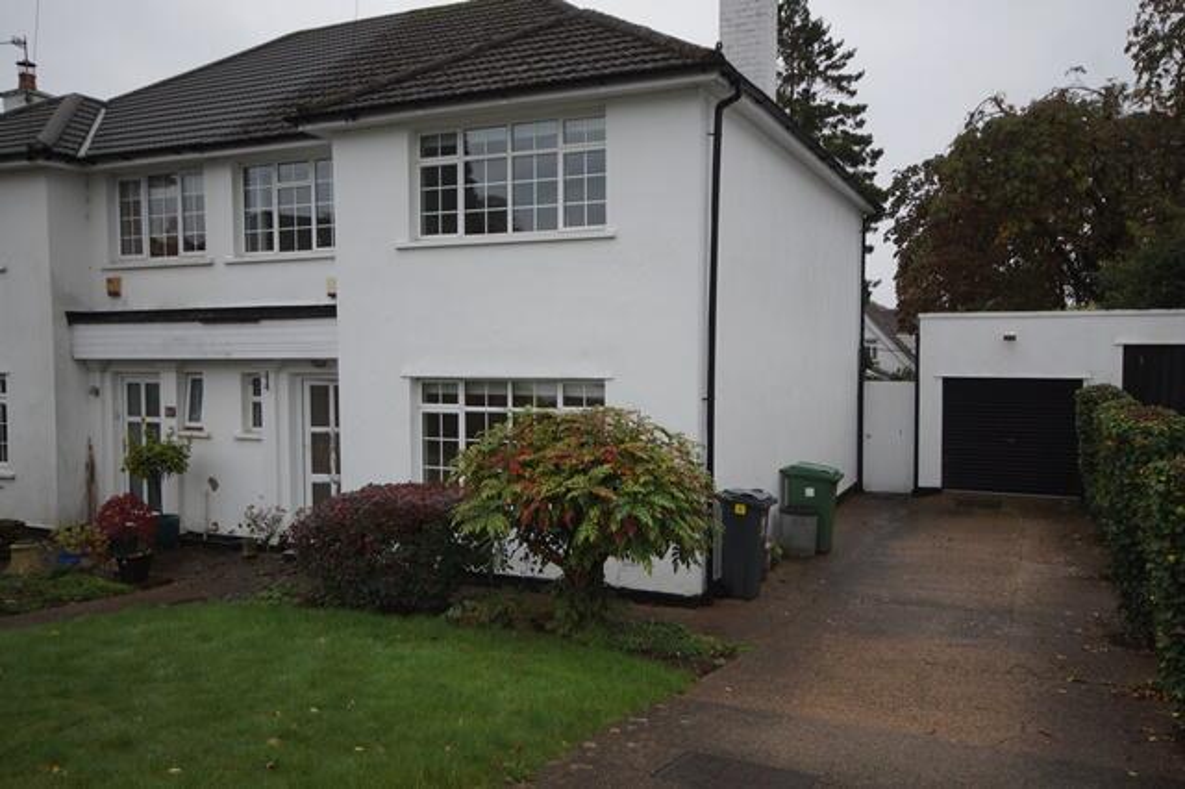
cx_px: 592
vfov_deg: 43.6
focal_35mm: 30
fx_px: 987
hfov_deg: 62.0
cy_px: 394
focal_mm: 20
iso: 200
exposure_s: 1/60
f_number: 6.3
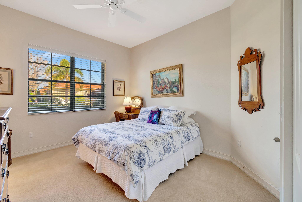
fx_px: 126
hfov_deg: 100.4
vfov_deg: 77.3
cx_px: 151
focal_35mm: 15
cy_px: 101
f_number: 8
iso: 1000
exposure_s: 1/30
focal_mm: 10
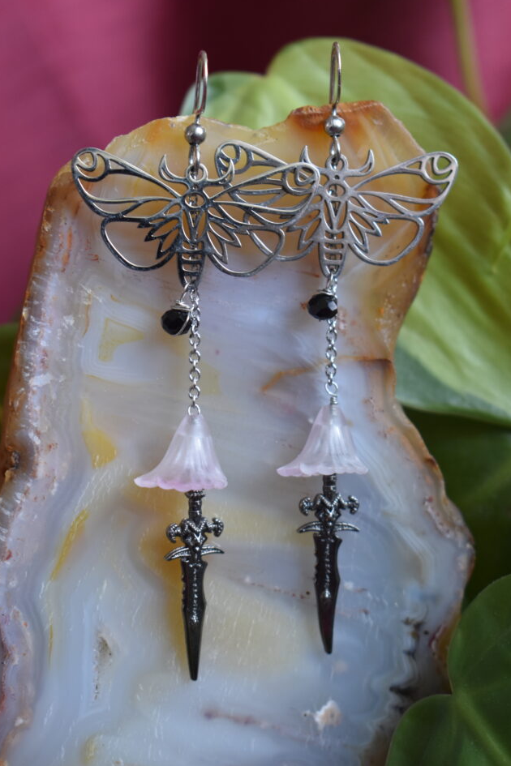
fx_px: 1661
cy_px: 353
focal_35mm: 78
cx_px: 271
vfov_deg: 26.0
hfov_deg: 17.5
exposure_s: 1/60
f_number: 5.6
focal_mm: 48
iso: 400
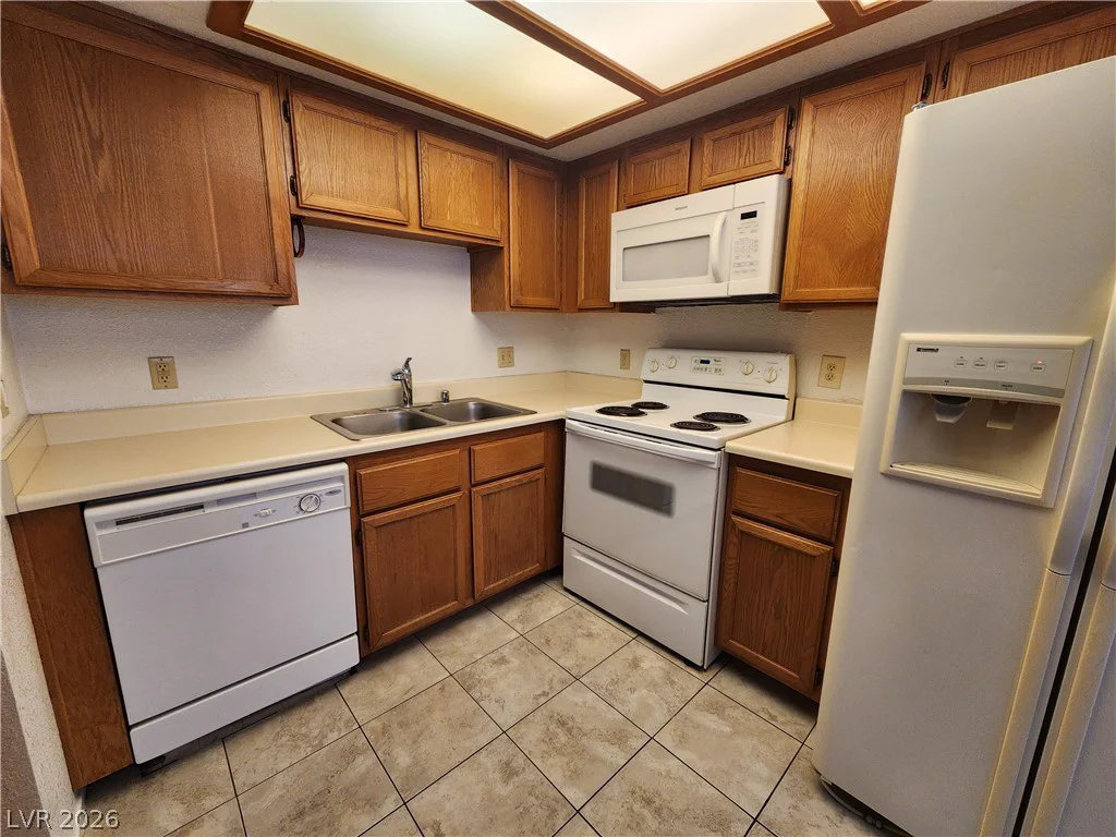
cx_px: 558
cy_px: 418
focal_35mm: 13
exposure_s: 1/60
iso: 125
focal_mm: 2.2
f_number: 2.2
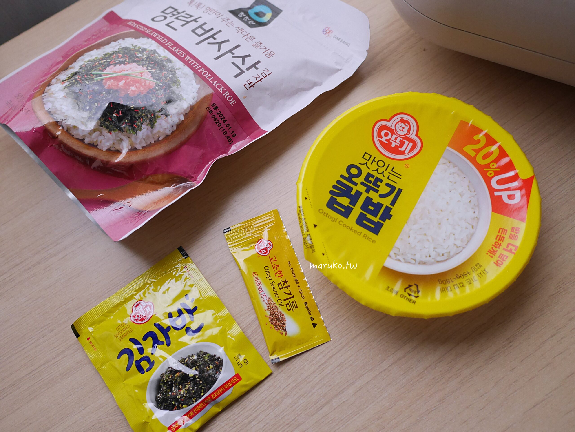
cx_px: 288
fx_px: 499
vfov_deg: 46.8
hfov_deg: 59.9
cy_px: 216
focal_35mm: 30
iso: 1600
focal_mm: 15
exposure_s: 1/60
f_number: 2.5
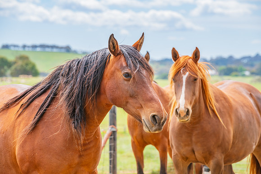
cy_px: 87
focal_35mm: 200
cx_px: 130
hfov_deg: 10.3
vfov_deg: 6.9
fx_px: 1450
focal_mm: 200
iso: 400
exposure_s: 1/500
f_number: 8
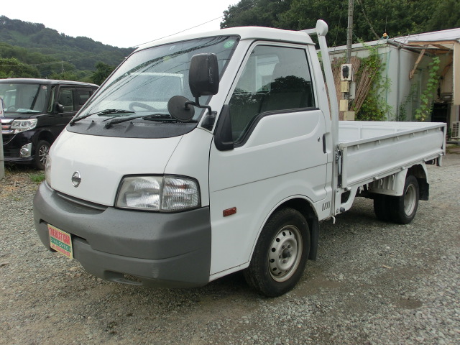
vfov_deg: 42.9
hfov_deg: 55.4
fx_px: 439
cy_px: 172
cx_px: 230
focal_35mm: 33
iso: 100
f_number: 3.7
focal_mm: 5.86
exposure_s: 1/125
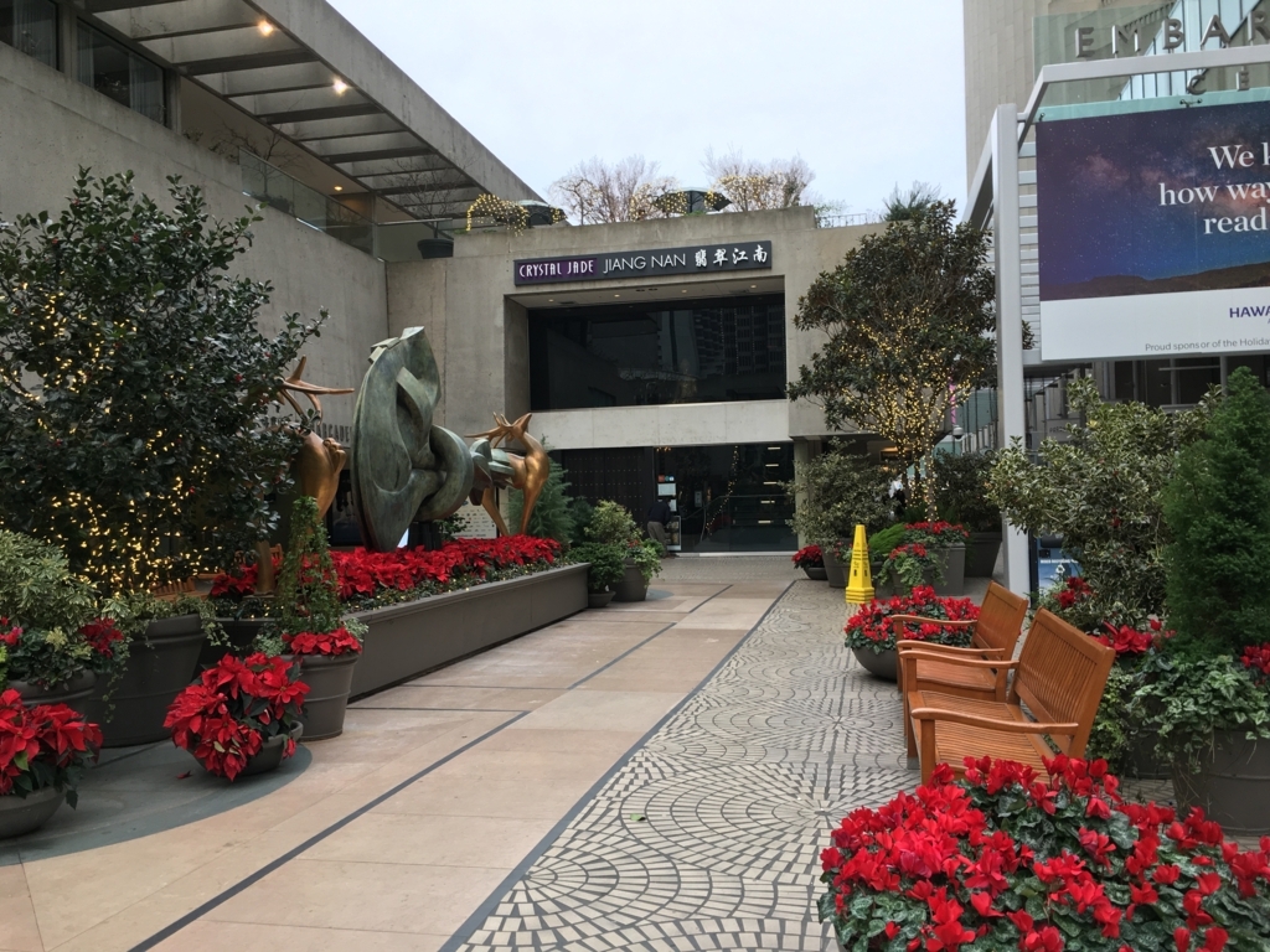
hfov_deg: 61.7
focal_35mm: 29
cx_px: 635
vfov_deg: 48.2
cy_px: 476
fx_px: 1064
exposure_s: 1/60
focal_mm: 4.15
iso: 32
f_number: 2.2
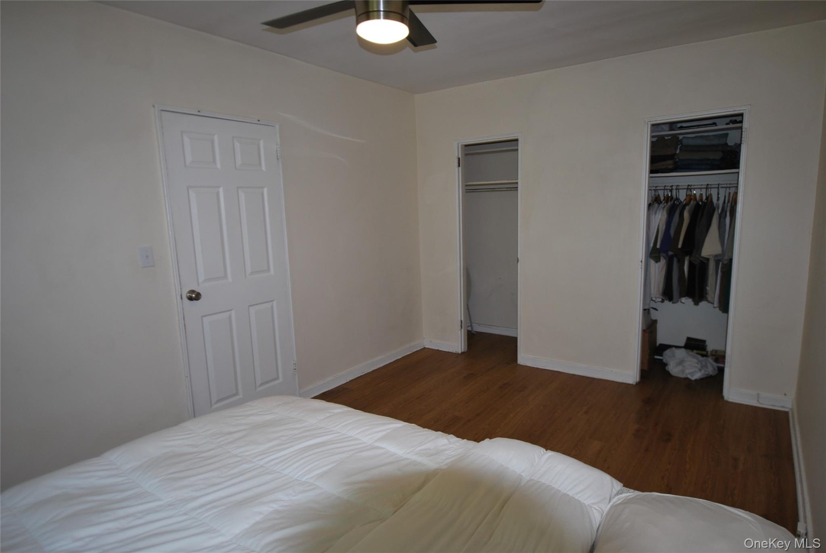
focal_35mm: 21
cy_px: 276
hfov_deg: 81.1
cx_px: 413
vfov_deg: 59.6
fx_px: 482
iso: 200
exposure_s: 1/60
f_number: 4
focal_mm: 14
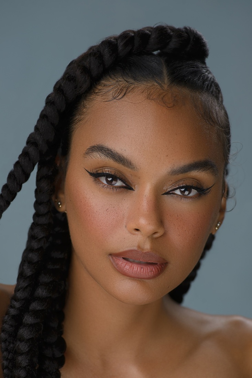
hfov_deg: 13.7
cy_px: 189
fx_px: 1050
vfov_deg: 20.4
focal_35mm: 100
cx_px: 126
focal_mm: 100
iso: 200
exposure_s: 1/160
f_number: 7.1
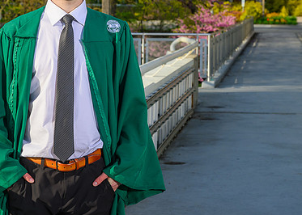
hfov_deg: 17.0
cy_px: 40
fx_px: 1012
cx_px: 109
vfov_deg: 12.1
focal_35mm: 118
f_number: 7.1
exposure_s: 1/250
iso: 100
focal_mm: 63
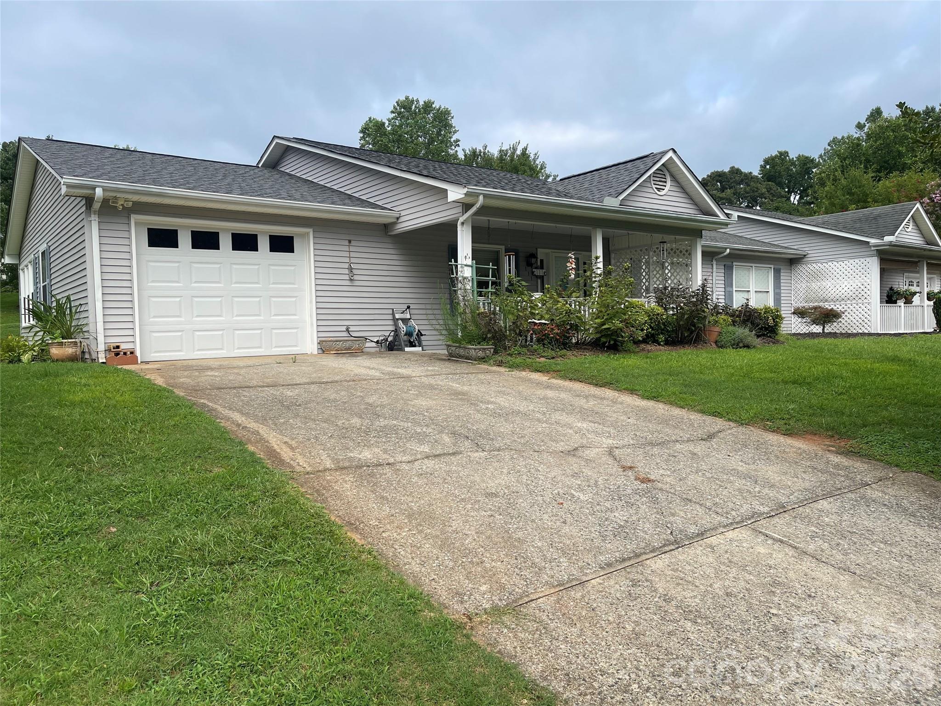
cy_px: 353
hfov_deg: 69.4
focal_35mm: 25
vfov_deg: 54.9
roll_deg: +1.3
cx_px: 470
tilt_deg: -2.3
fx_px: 680
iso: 32
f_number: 1.6
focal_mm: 5.1
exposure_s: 1/2336
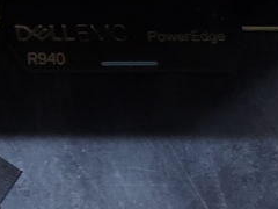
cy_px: 412
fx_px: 803
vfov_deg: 12.9
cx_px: -277
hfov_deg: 15.6
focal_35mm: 100
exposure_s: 1/40
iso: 320
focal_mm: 4.6
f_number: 1.8
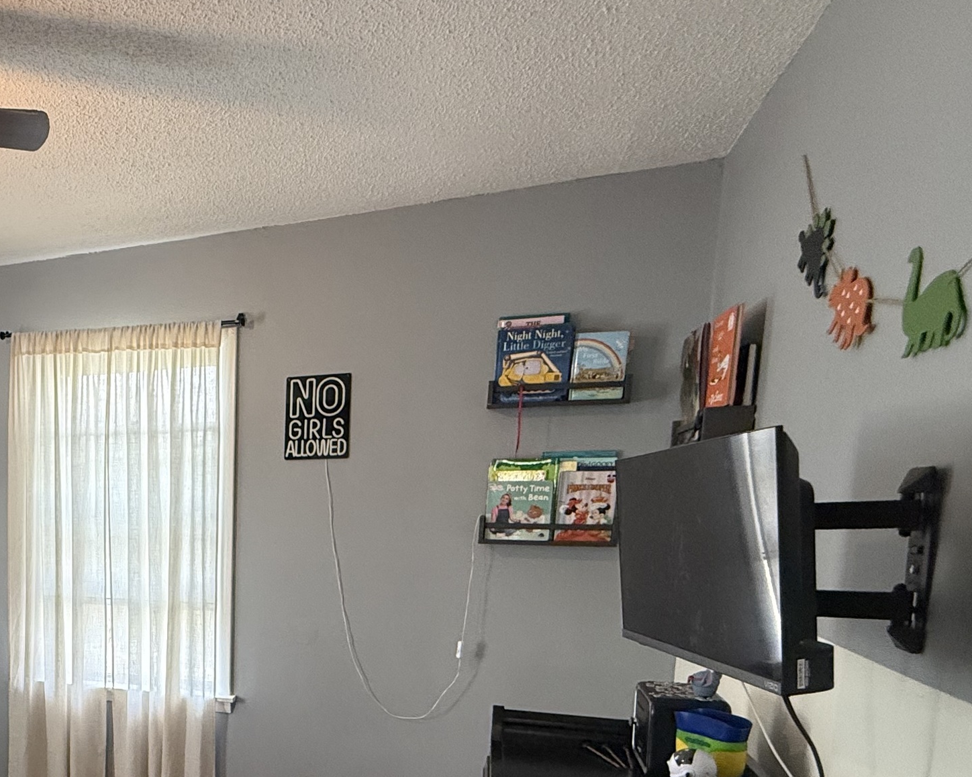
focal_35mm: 29
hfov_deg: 53.8
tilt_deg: -8.2
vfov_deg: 47.1
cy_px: 628
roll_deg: +0.3
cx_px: 120
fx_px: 834
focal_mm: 2.22
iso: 400
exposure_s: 1/120
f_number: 2.2
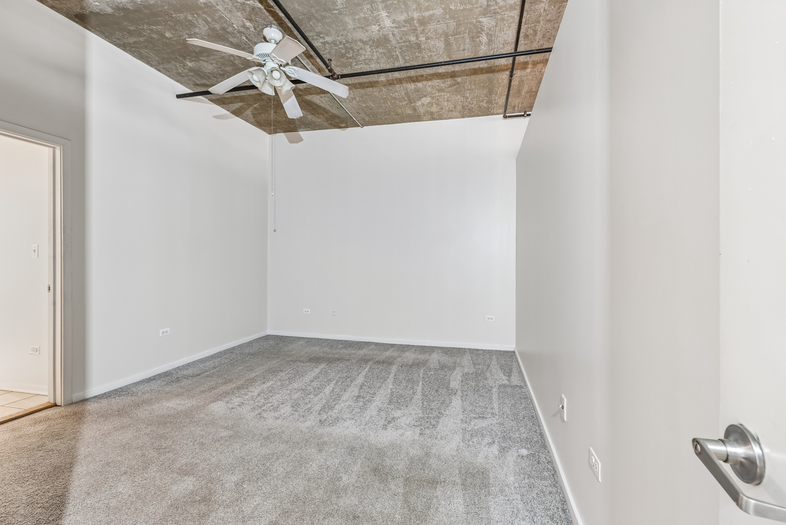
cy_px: 262
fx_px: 328
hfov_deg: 100.4
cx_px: 393
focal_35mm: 15
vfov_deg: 77.4
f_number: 11
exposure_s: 1.3
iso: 400
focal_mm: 15
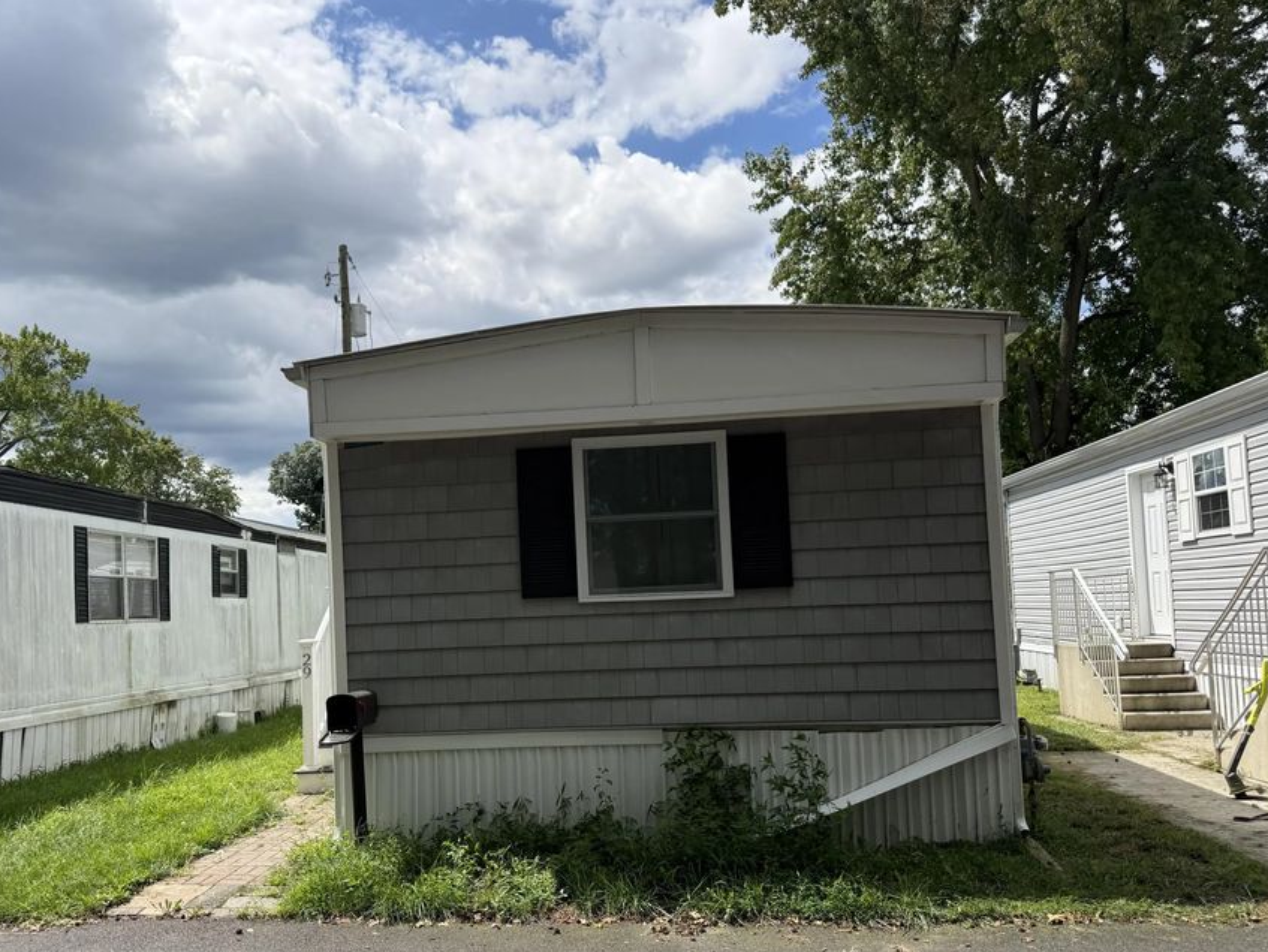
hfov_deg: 61.5
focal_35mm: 29
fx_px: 1063
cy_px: 573
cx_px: 564
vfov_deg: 48.0
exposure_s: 1/4975
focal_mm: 6.76
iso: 100
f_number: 1.78
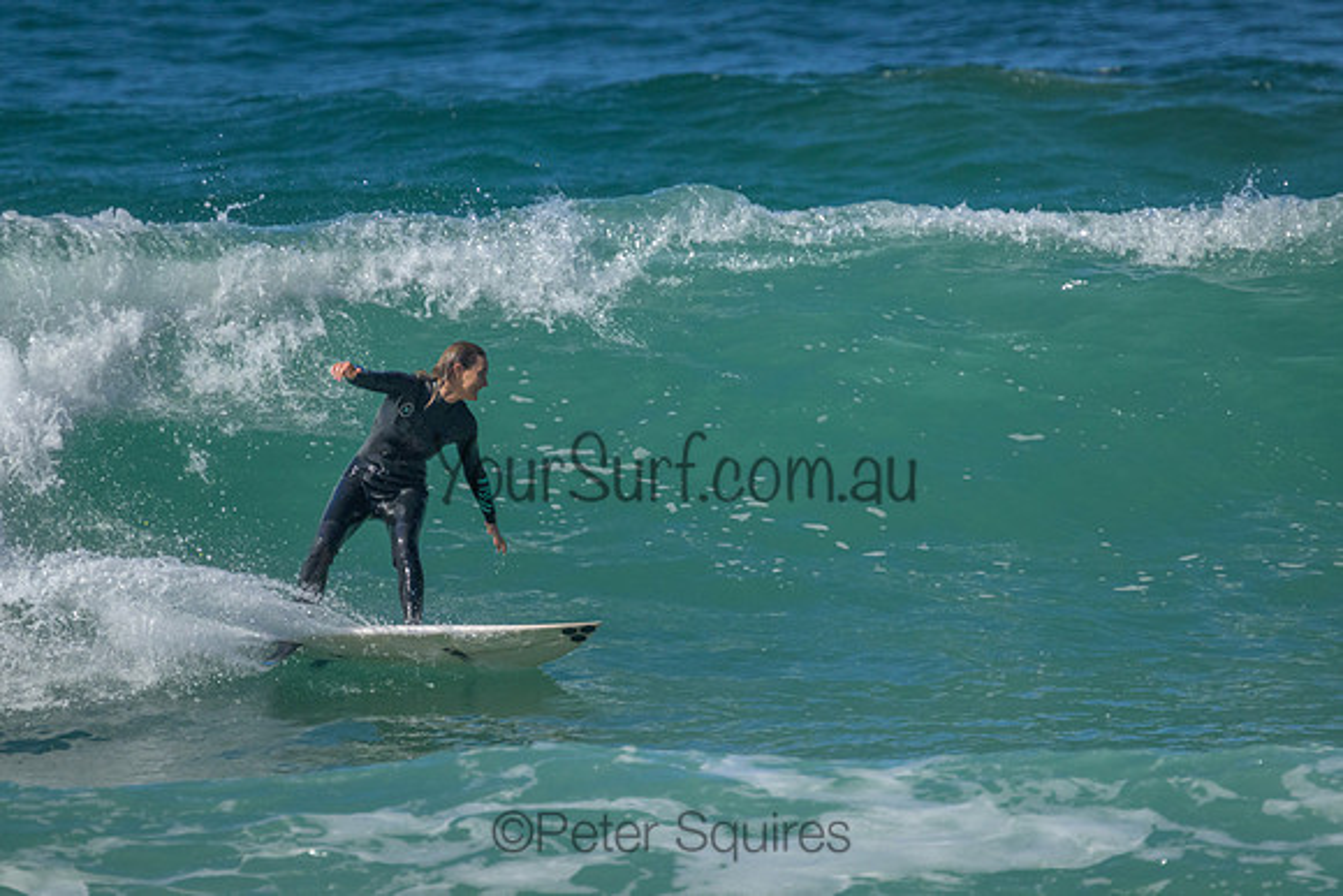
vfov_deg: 1.7
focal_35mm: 800
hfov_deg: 2.6
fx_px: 29850
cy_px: 448
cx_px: 672
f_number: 11
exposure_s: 1/2000
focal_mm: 800
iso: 3200
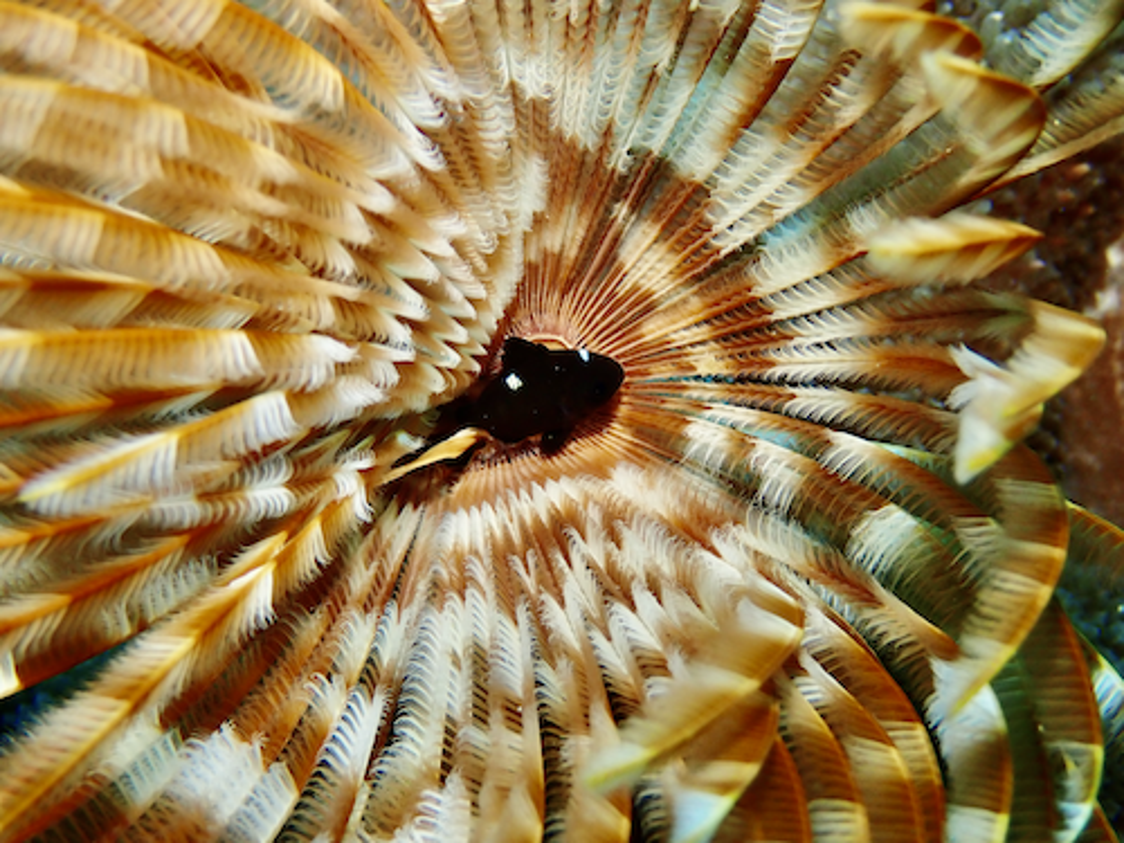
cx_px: 562
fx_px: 2500
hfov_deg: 25.3
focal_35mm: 77
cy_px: 422
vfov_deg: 19.1
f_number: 5.6
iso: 200
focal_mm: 13.65
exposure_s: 1/160
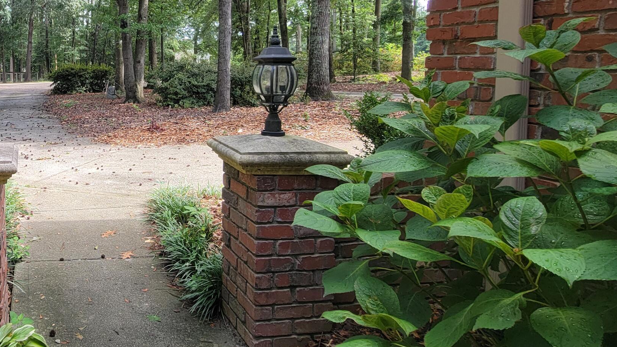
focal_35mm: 26
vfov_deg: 43.1
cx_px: 69
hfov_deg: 61.4
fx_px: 425
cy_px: 92
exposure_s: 1/148
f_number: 2.2
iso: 50
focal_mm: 2.2
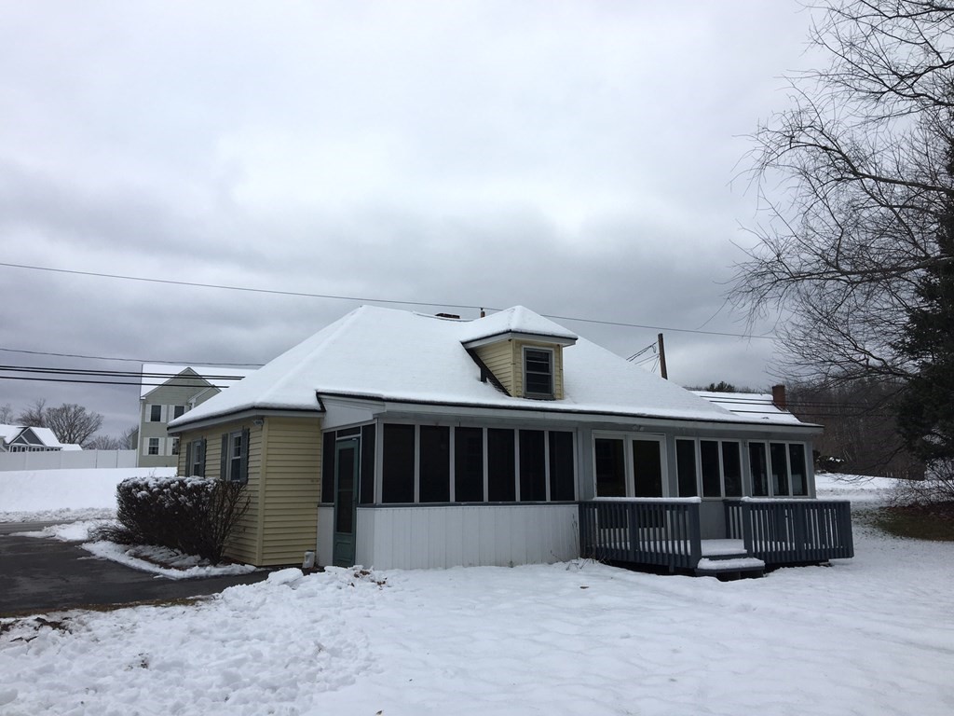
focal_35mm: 29
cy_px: 358
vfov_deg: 48.2
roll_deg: -0.1
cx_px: 477
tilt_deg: +9.3
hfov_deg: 61.7
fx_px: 799
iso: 25
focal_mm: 4.15
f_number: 2.2
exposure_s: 1/1131
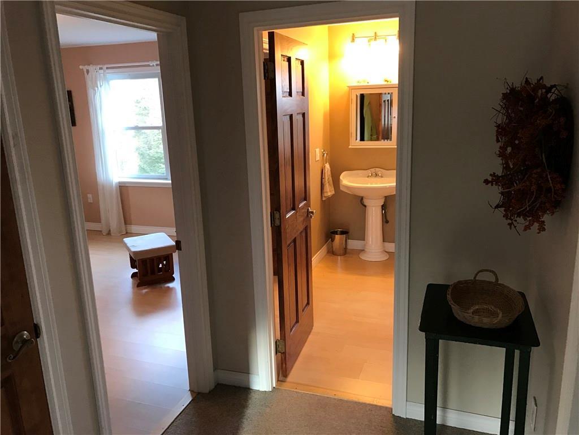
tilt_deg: -12.7
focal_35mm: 28
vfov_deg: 49.7
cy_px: 218
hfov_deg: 63.4
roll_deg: +1.5
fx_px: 468
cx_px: 290
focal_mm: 3.99
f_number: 1.8
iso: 40
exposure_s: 1/17
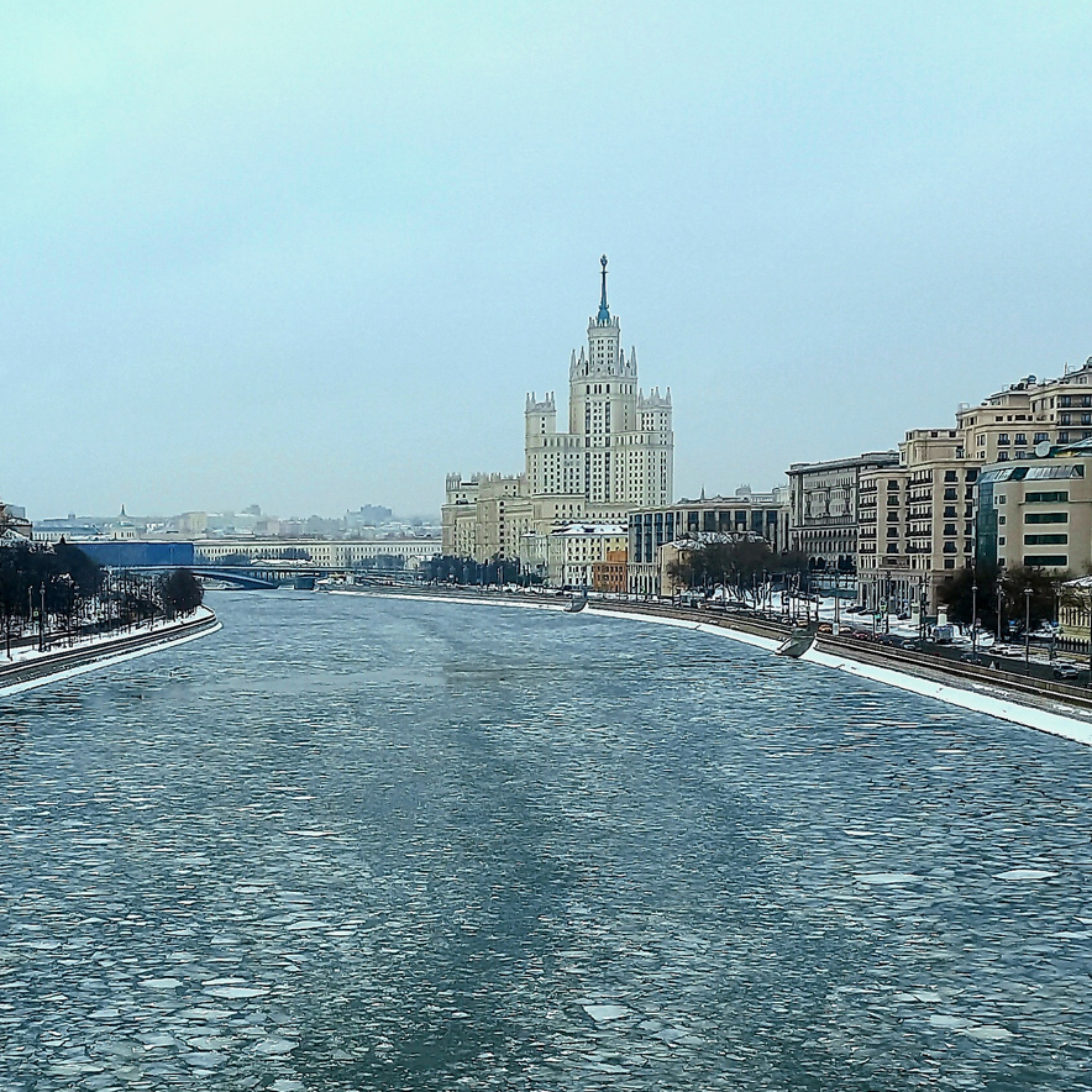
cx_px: 293
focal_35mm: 45
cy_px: 673
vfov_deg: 37.4
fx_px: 1606
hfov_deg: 36.8
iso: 25
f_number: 1.8
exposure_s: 1/333
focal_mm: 4.6
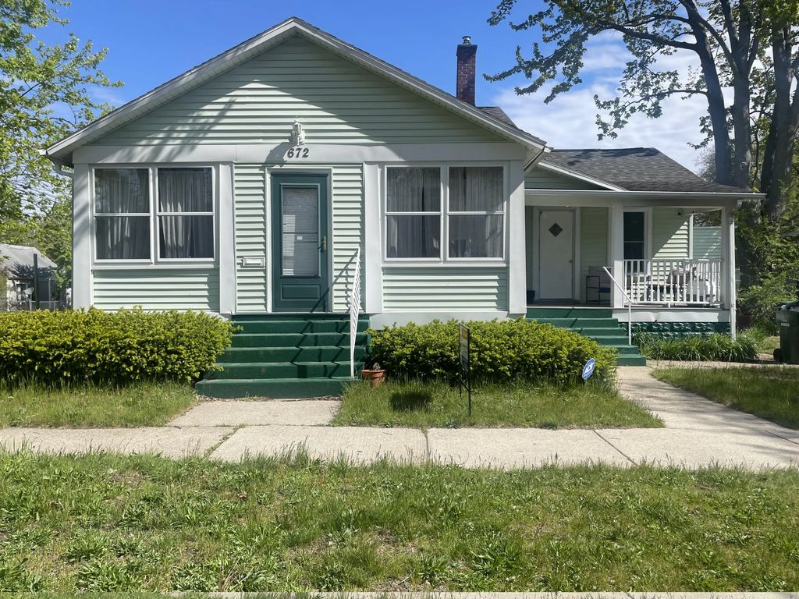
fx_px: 600
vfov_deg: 53.1
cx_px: 400
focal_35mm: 26
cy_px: 300
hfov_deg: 67.3
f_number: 1.6
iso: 32
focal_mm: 4.2
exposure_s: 1/3205
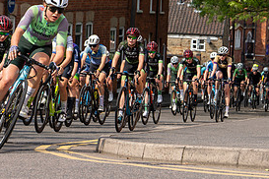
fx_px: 1494
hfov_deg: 10.3
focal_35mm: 200
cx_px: 47
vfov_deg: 6.8
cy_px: -27
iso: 200
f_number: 5.6
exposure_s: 1/640
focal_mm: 78
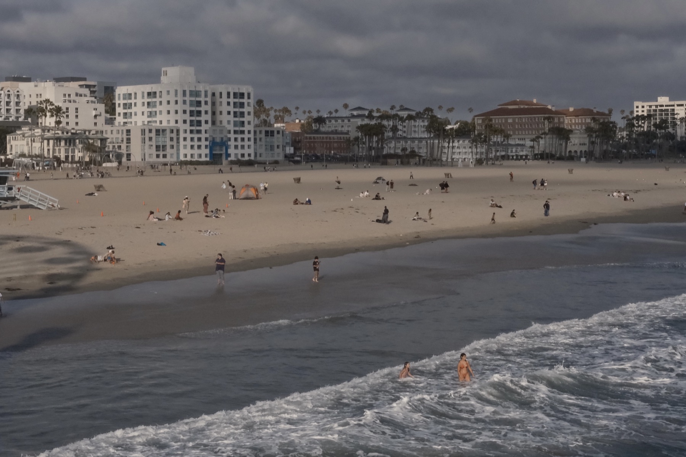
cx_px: 343
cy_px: 228
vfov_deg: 37.8
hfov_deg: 54.4
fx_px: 667
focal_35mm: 35
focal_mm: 23
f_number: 11
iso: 1600
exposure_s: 1/3800
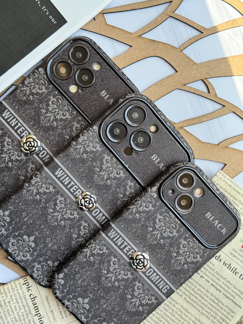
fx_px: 449
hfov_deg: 30.3
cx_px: 122
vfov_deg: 39.7
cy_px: 162
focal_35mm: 48
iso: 64
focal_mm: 6.76
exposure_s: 1/362
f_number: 1.78
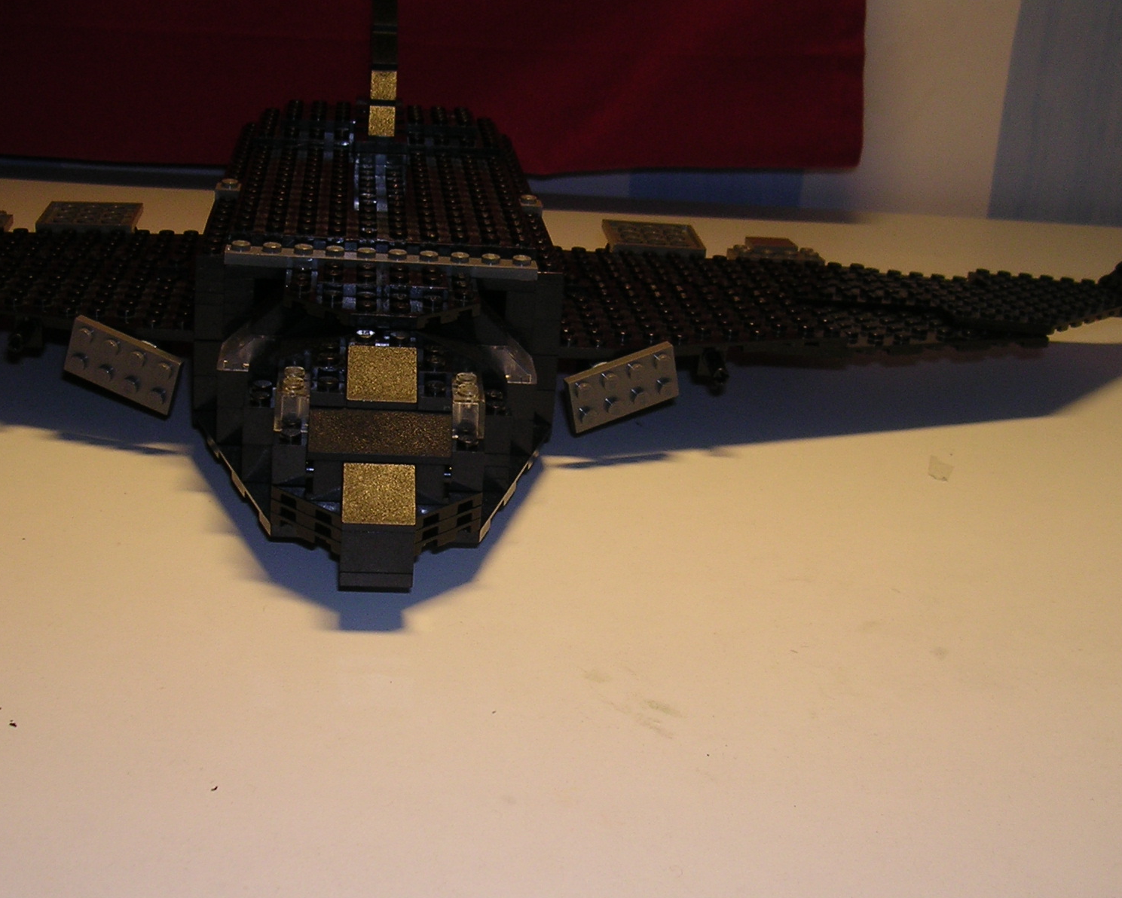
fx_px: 1694
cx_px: 509
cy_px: 481
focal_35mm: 51
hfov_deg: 36.6
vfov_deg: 29.7
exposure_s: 1/30
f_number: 2.8
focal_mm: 5.8
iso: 100
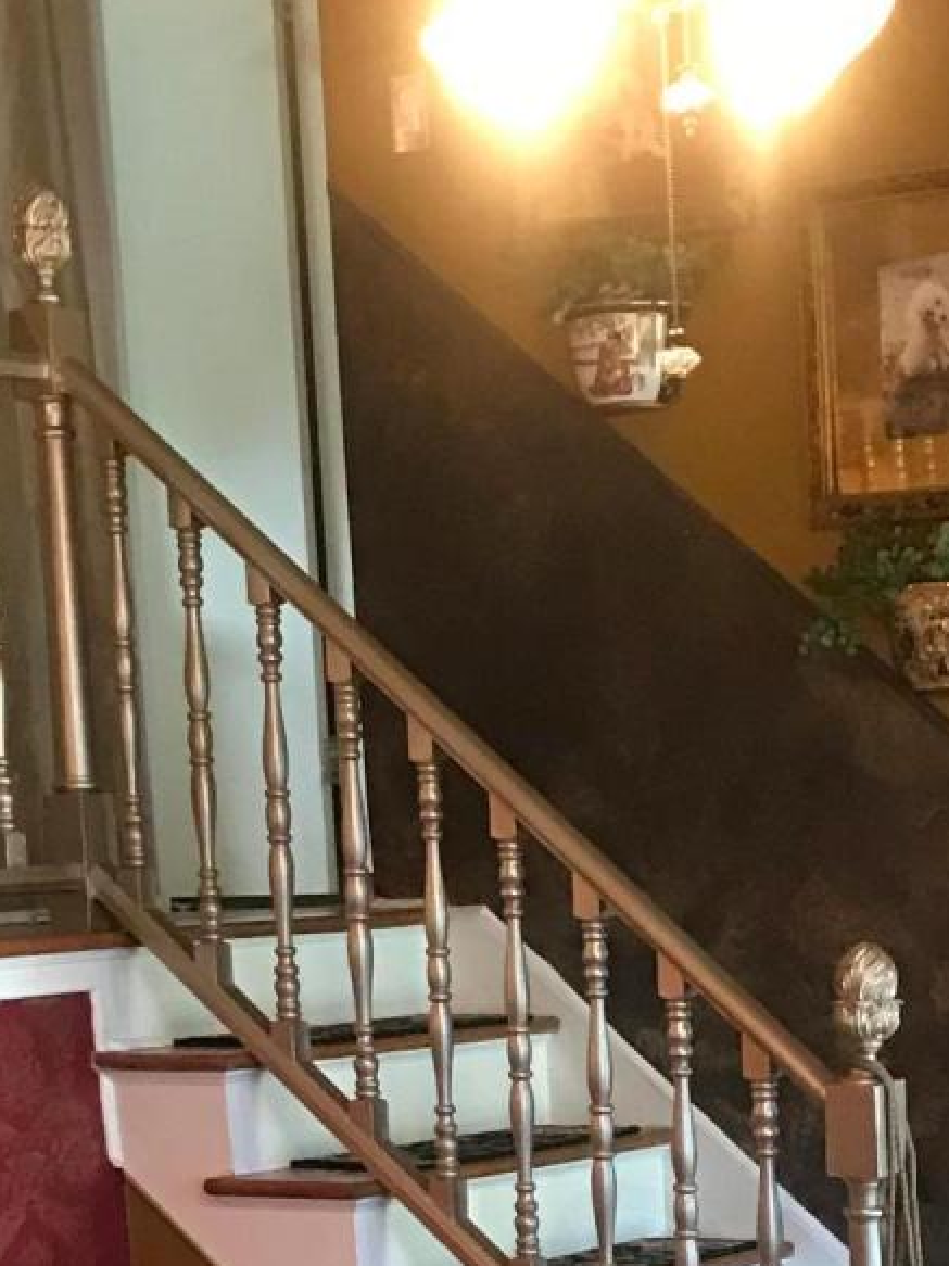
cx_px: 647
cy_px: 1607
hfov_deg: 15.4
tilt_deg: -11.7
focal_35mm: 96
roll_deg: +2.7
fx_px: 3510
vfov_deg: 19.1
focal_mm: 3.99
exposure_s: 1/13
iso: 100
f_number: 1.8
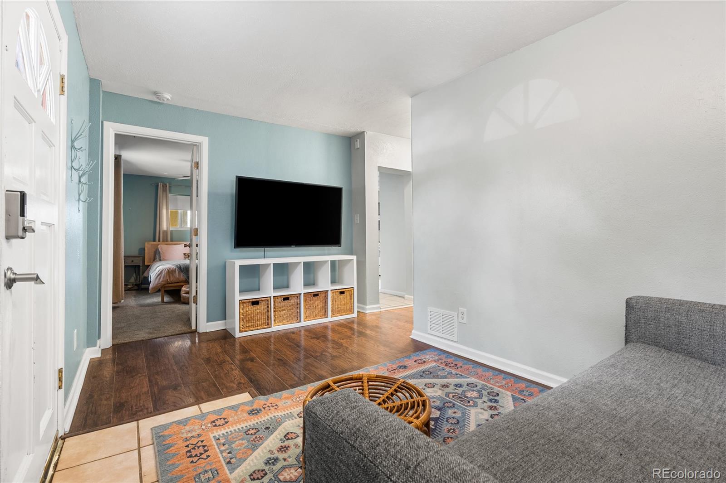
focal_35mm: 16
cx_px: 363
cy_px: 242
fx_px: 323
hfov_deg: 96.7
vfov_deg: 73.7
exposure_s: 3.2
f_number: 8
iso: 200
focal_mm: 16
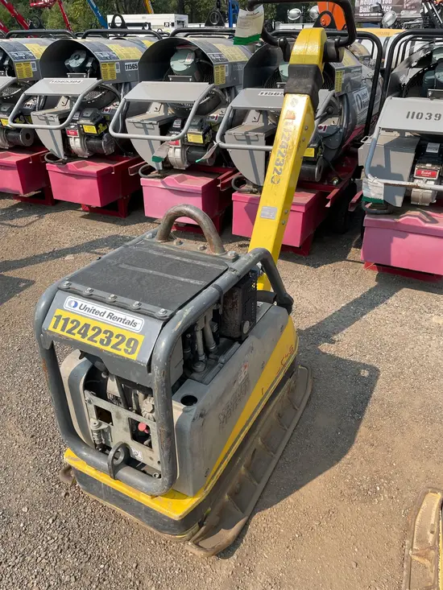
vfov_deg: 67.3
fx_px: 444
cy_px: 295
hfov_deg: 53.1
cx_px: 222
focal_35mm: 26
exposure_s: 1/2212
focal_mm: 4.2
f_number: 1.6
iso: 32
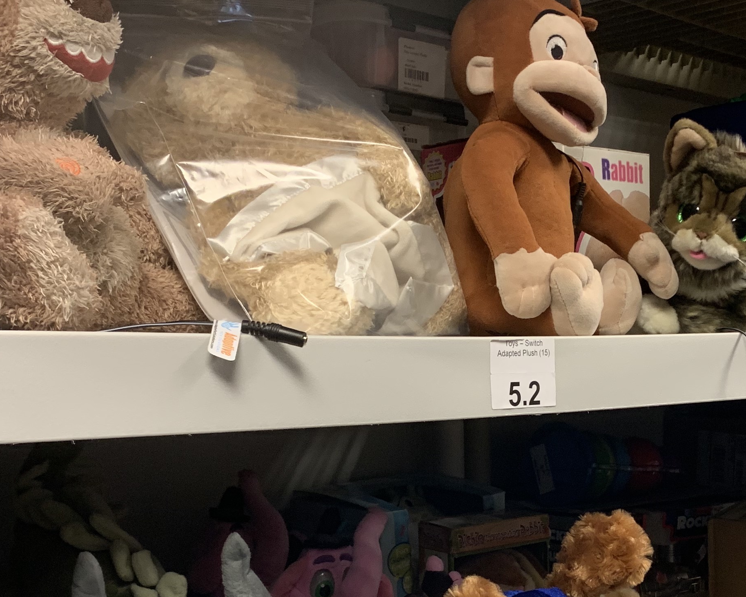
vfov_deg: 26.7
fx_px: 1237
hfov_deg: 33.2
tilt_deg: -5.6
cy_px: 473
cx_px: 519
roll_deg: +0.0
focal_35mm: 56
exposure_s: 1/60
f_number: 1.8
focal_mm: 4.25
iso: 160
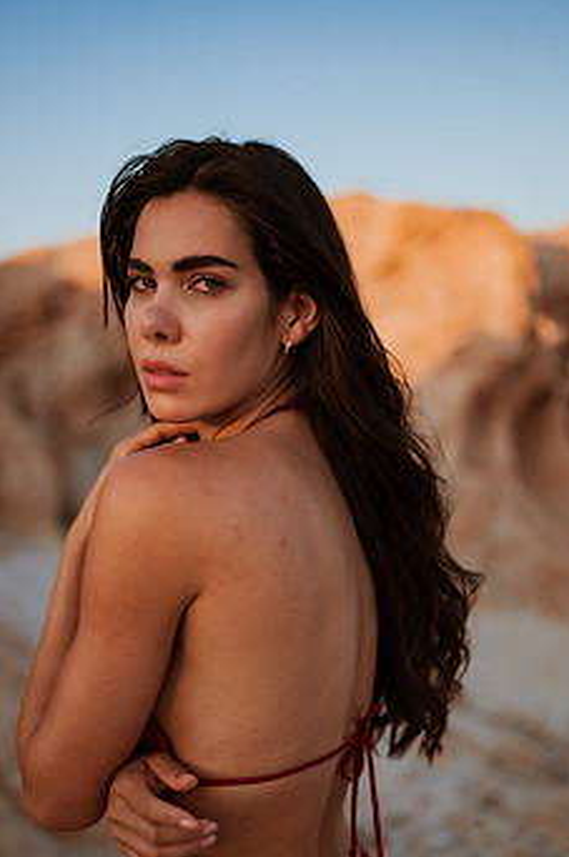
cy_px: 559
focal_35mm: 46
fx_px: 1094
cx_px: 212
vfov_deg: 42.3
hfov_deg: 29.0
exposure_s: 1/2500
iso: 100
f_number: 1.4
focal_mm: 35
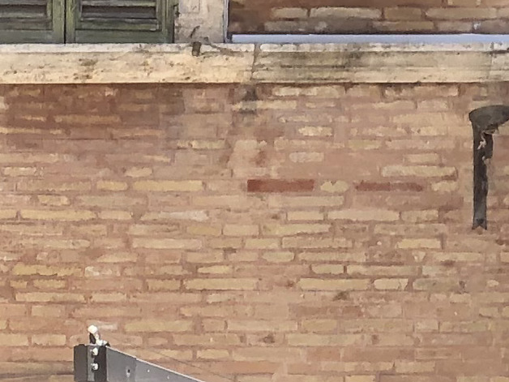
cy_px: 559
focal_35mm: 331
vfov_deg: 4.5
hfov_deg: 5.9
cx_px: -454
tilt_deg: +3.3
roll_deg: -0.1
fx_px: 4867
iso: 16
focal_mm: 6
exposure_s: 1/335
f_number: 2.4
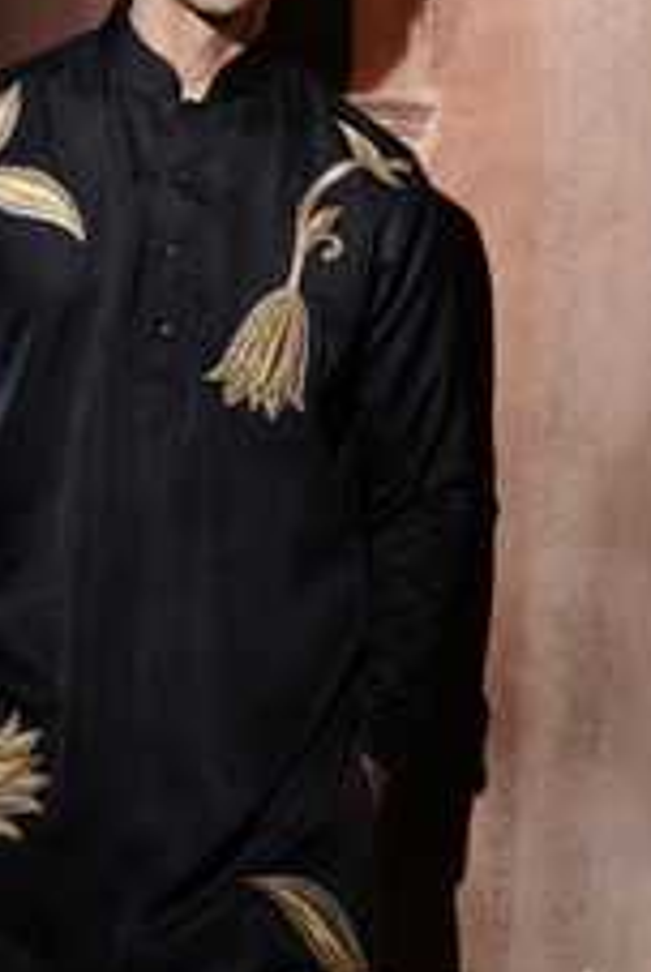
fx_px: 4435
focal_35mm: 164
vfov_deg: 12.5
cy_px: 781
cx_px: 163
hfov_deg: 8.4
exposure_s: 1/160
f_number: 8
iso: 125
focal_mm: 71
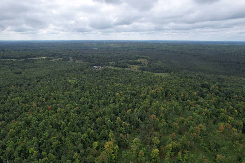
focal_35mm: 22
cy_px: 82
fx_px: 150
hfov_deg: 78.6
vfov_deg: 57.2
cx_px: 122
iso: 100
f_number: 2.8
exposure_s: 1/1250
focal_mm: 8.38
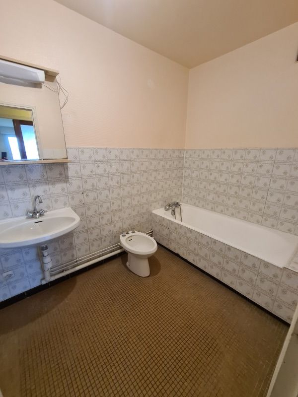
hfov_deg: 89.9
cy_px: 198
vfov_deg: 106.2
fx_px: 149
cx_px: 149
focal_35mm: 13
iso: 400
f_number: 2.2
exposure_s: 1/50
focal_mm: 2.2
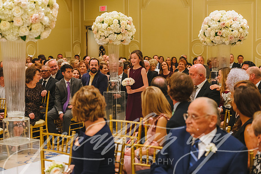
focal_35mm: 70
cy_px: 87
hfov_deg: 28.8
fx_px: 508
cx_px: 130
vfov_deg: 19.5
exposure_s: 1/160
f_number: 3.5
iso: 2500
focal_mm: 70
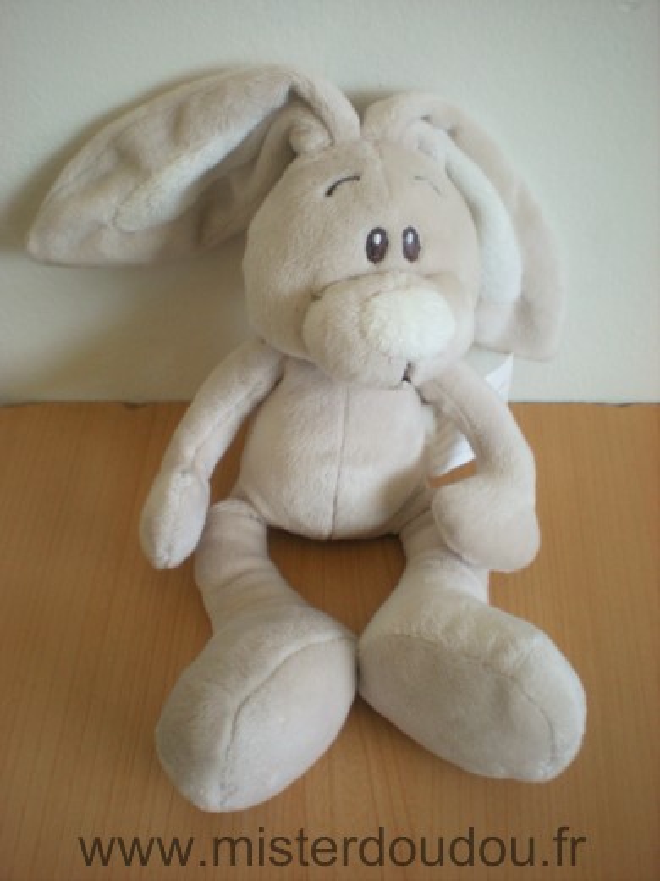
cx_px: 330
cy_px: 440
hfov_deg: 37.7
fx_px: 966
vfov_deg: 49.0
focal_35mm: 38
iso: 200
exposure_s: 1/58.4
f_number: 3.1
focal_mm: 6.3
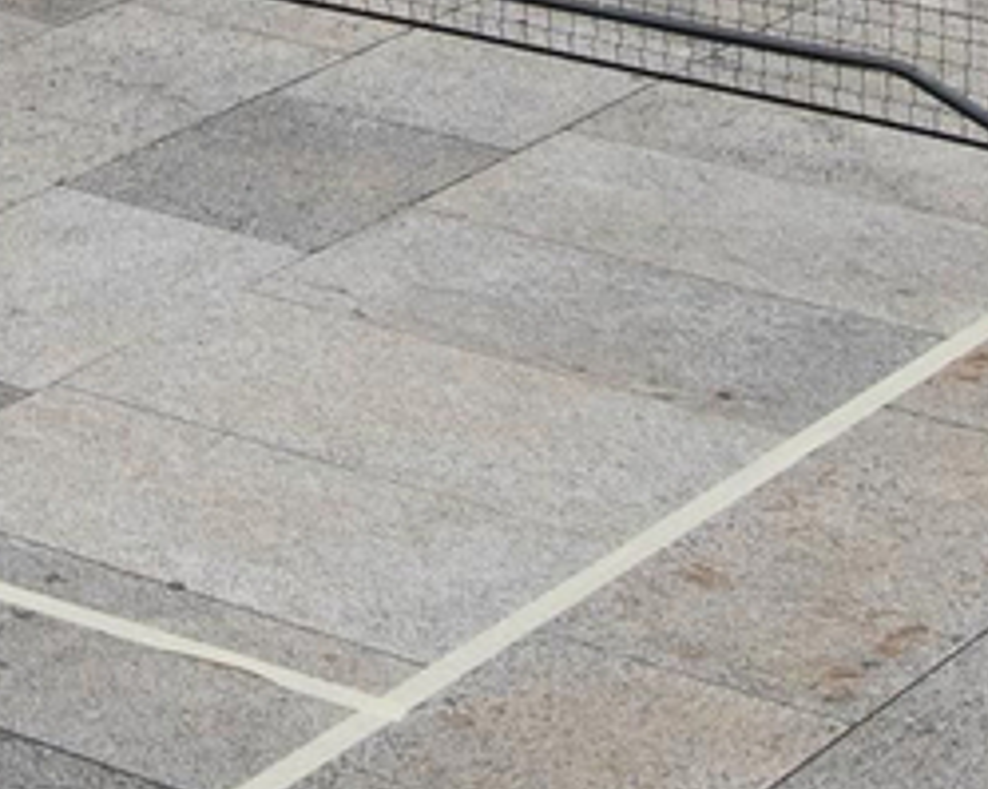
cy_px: -1101
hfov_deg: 10.9
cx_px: -409
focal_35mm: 172
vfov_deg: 8.3
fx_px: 5027
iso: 200
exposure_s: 1/800
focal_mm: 24
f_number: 5
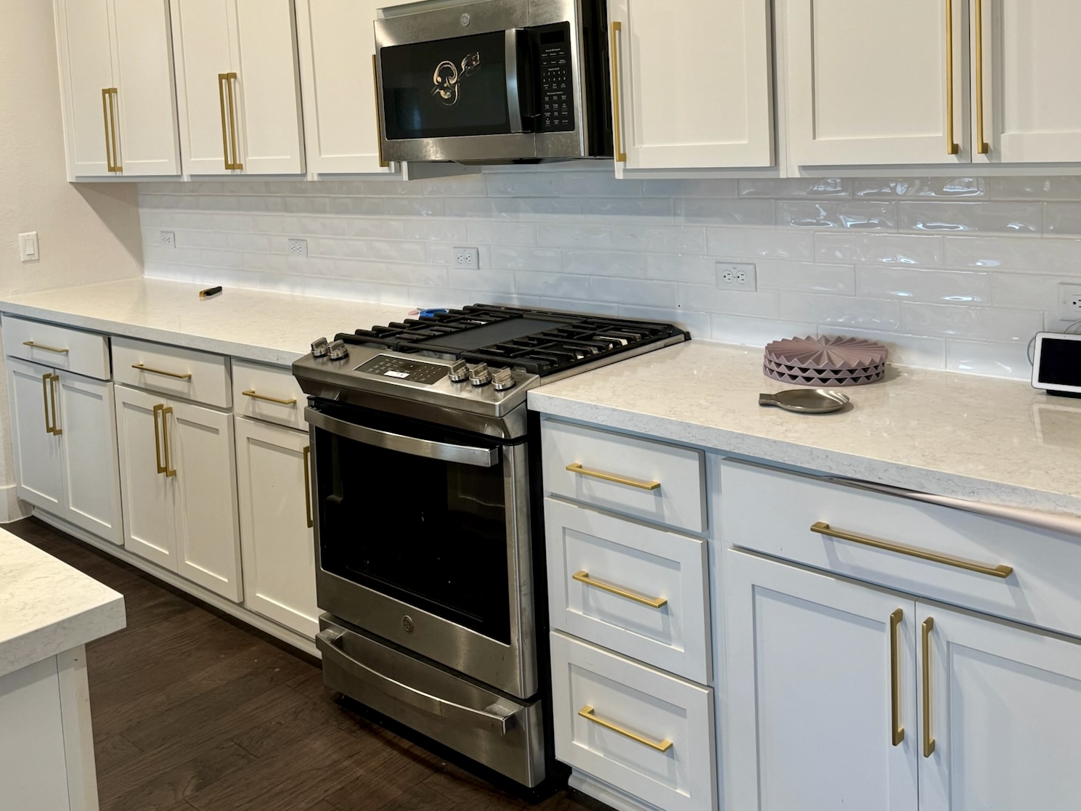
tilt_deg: -4.0
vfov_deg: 41.6
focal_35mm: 33
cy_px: 198
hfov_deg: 55.3
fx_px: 1031
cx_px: 541
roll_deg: +3.3
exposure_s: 1/60
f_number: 1.78
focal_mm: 6.76
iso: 125
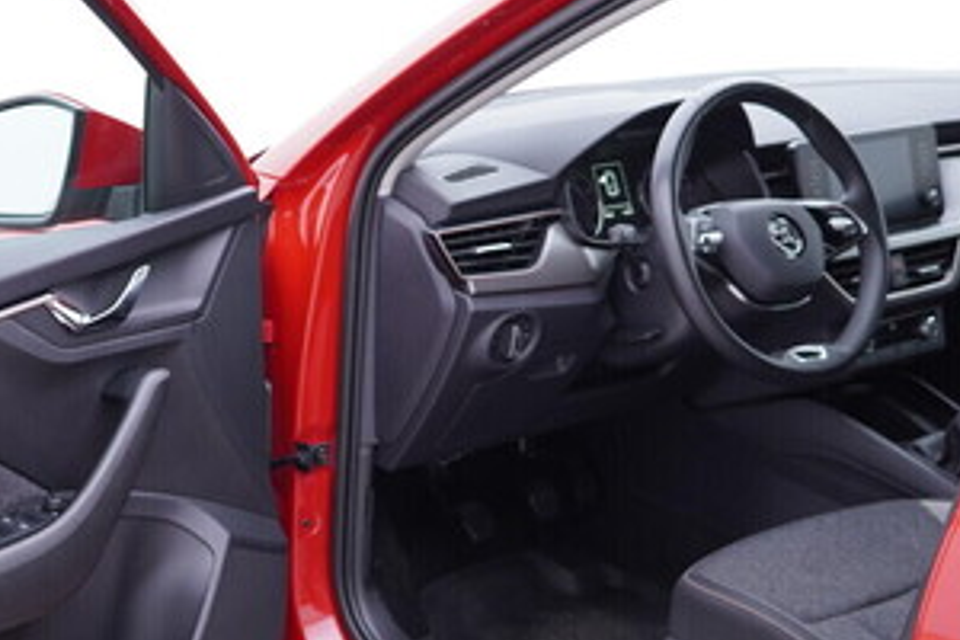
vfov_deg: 20.5
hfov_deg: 30.4
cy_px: 434
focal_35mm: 66
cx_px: 358
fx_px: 1760
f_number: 2.8
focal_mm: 24
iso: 200
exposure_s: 1/40
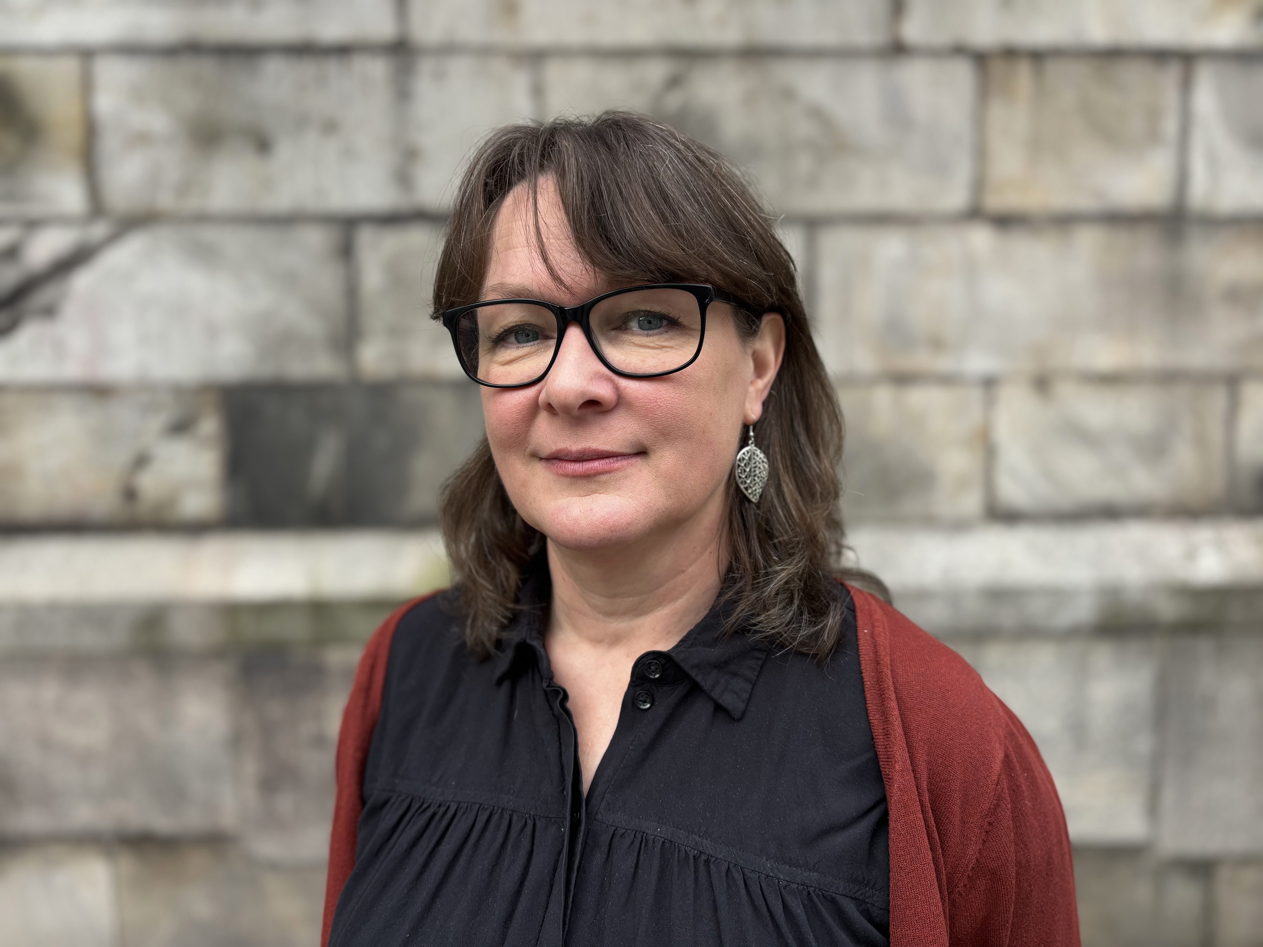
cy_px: 474
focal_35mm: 26
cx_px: 632
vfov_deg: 53.1
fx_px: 949
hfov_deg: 67.3
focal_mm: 5.96
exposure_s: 1/361
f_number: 1.6
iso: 50
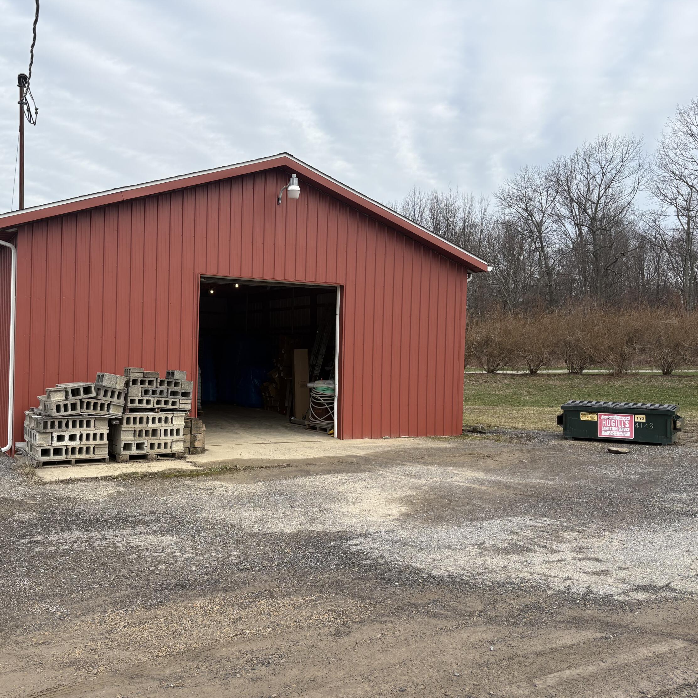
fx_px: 707
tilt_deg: -0.5
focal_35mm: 31
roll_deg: -0.9
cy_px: 350
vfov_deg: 52.5
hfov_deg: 51.9
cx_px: 255
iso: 50
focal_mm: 5.96
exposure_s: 1/1667
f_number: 1.6
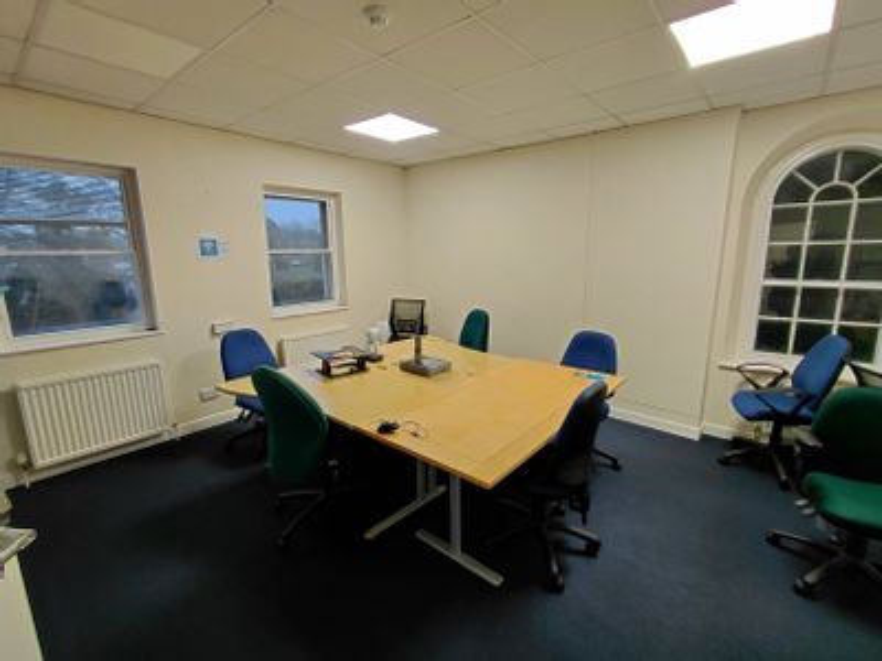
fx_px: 408
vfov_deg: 78.1
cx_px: 441
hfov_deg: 94.5
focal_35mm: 16
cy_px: 330
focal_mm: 1.64
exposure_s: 1/50
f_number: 2.2
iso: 160
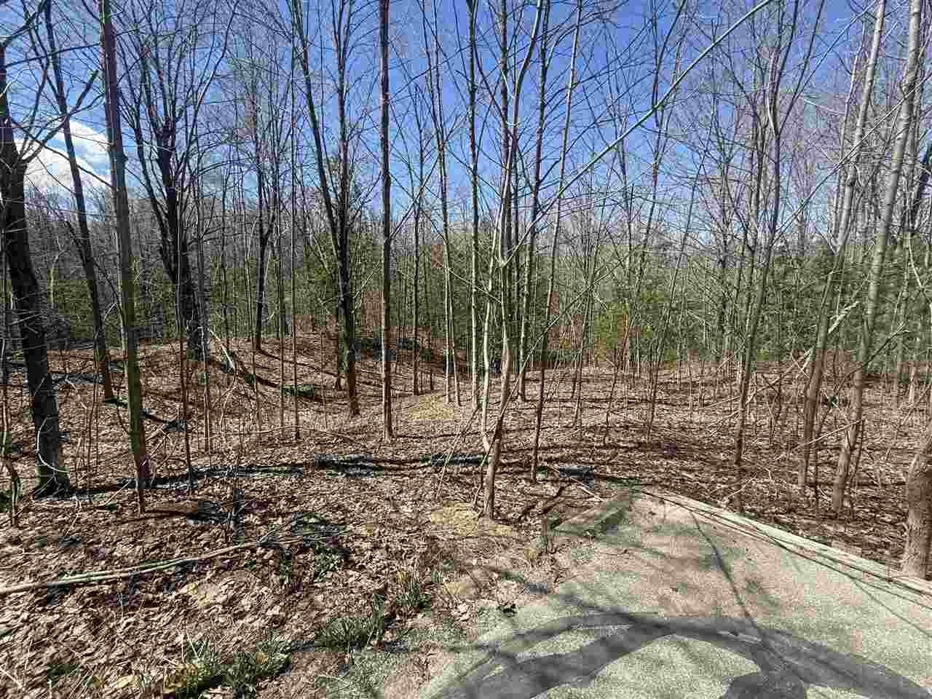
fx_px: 377
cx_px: 466
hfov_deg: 102.1
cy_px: 350
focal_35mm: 14
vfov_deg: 85.7
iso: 50
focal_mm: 2.22
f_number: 2.2
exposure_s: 1/914
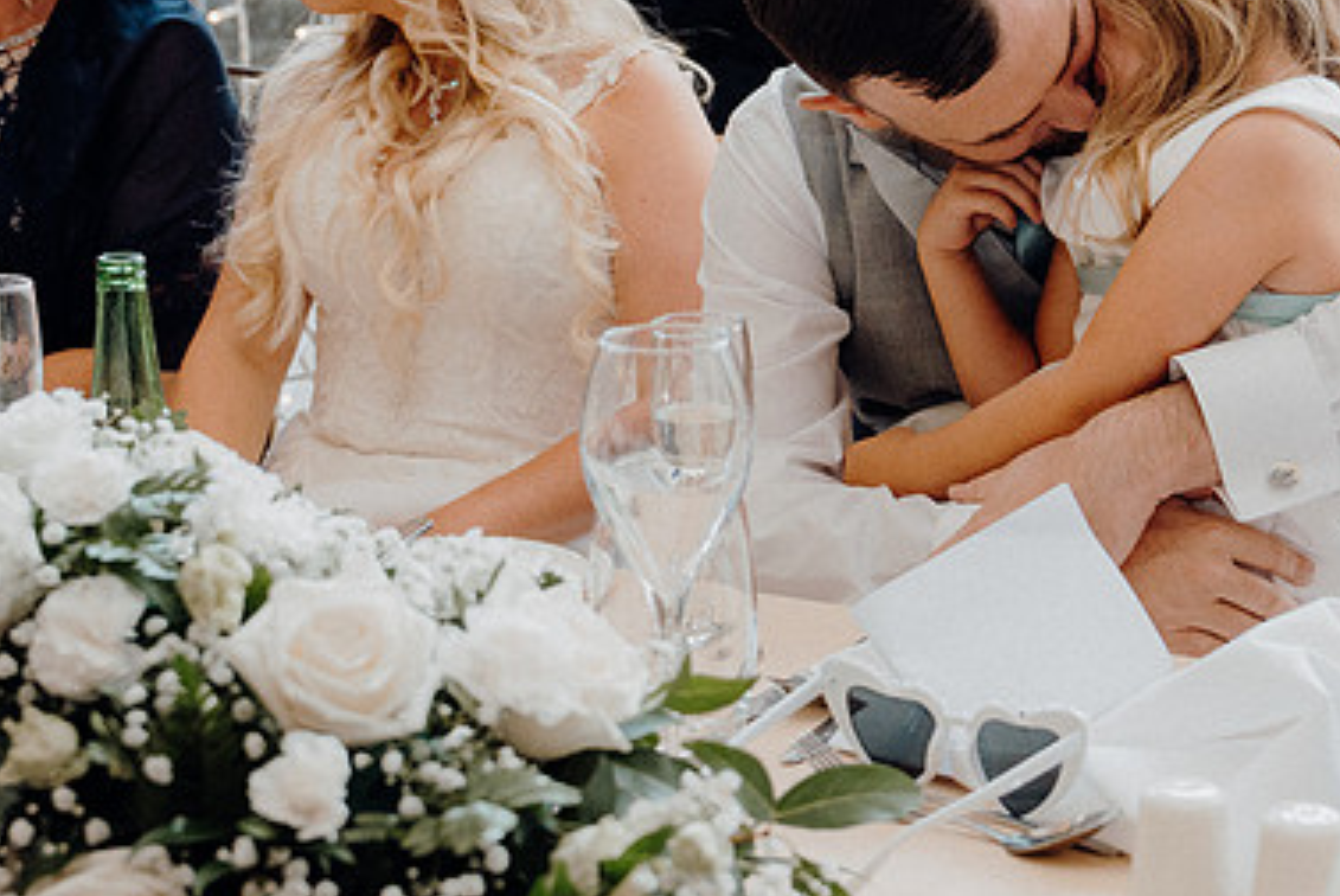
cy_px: 233
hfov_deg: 25.3
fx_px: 2980
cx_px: 849
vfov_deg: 17.0
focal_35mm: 80
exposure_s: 1/160
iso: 2000
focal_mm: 35
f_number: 3.5
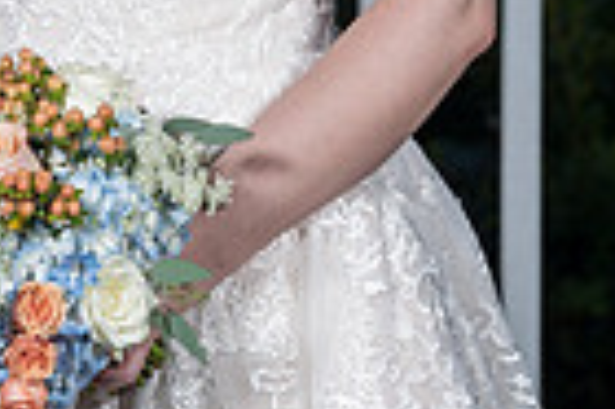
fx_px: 14606
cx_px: -79
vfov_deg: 1.6
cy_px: -305
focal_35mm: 856
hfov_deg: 2.4
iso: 100
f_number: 8
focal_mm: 184
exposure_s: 1/200
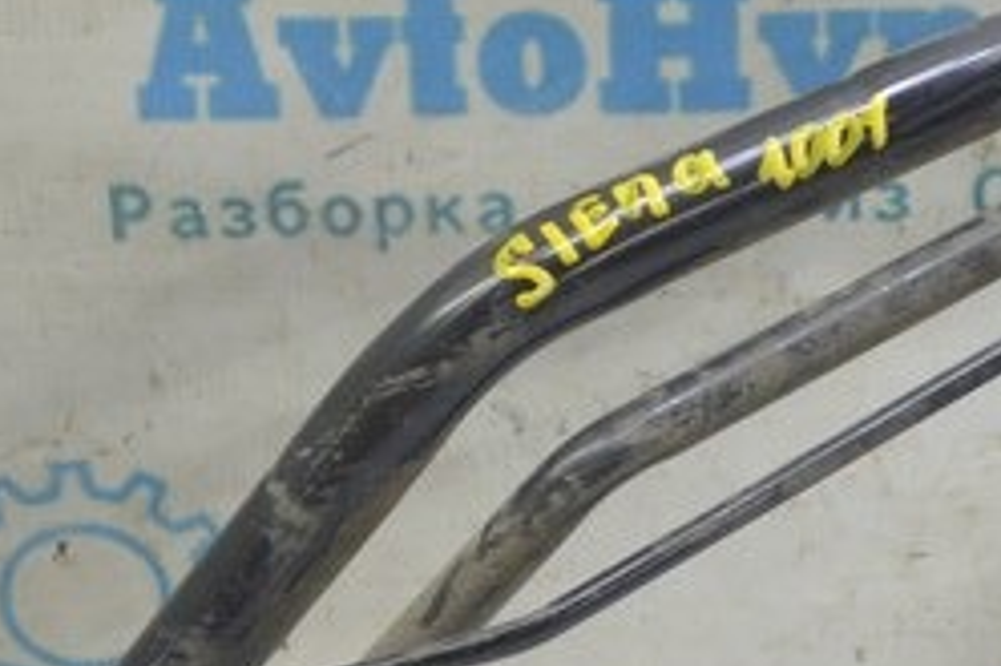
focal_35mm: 130
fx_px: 3614
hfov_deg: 15.6
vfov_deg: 10.5
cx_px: 856
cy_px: 482
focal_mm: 21
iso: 400
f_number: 5.6
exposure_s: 1/20
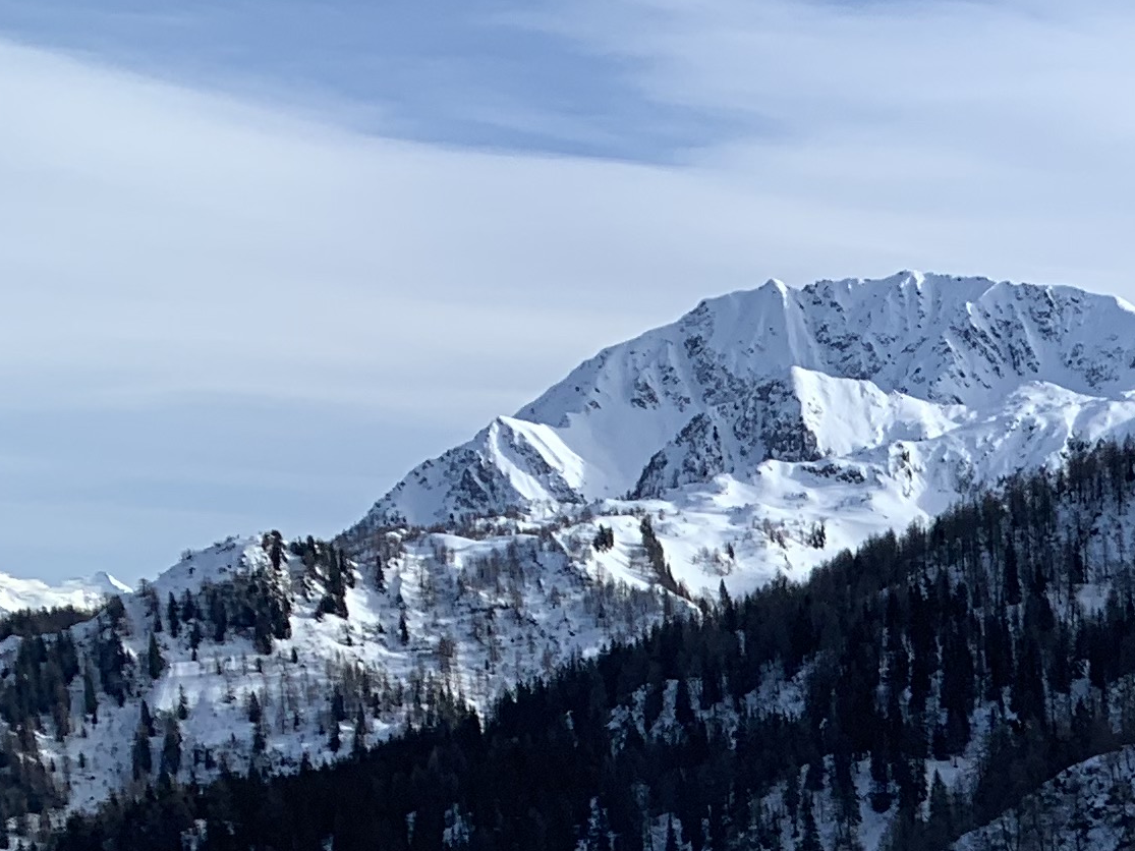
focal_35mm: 94
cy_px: 1366
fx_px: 3082
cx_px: 1976
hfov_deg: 17.4
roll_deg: +0.2
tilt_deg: -13.1
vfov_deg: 14.4
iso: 25
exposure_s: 1/2160
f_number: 1.8
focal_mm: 4.25
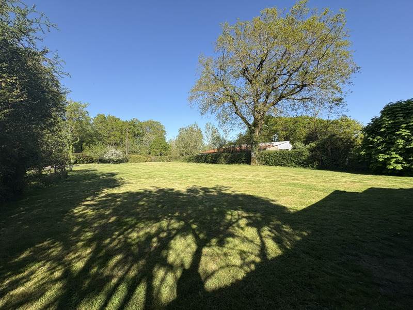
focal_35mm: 14
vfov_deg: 85.7
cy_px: 155
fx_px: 167
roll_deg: +0.7
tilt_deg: +0.5
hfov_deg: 102.1
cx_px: 206
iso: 40
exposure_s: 1/1420
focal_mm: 2.22
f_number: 2.2
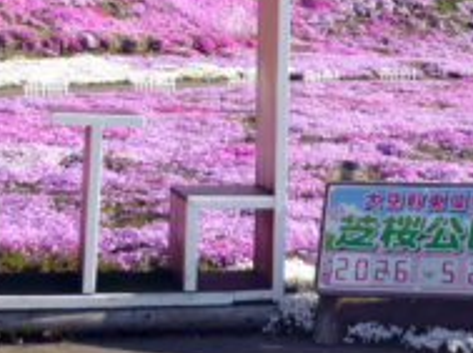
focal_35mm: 105
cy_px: -115
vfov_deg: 13.5
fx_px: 1432
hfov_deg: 18.7
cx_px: 333
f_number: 2.8
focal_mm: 5.5
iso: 100
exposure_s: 1/1000
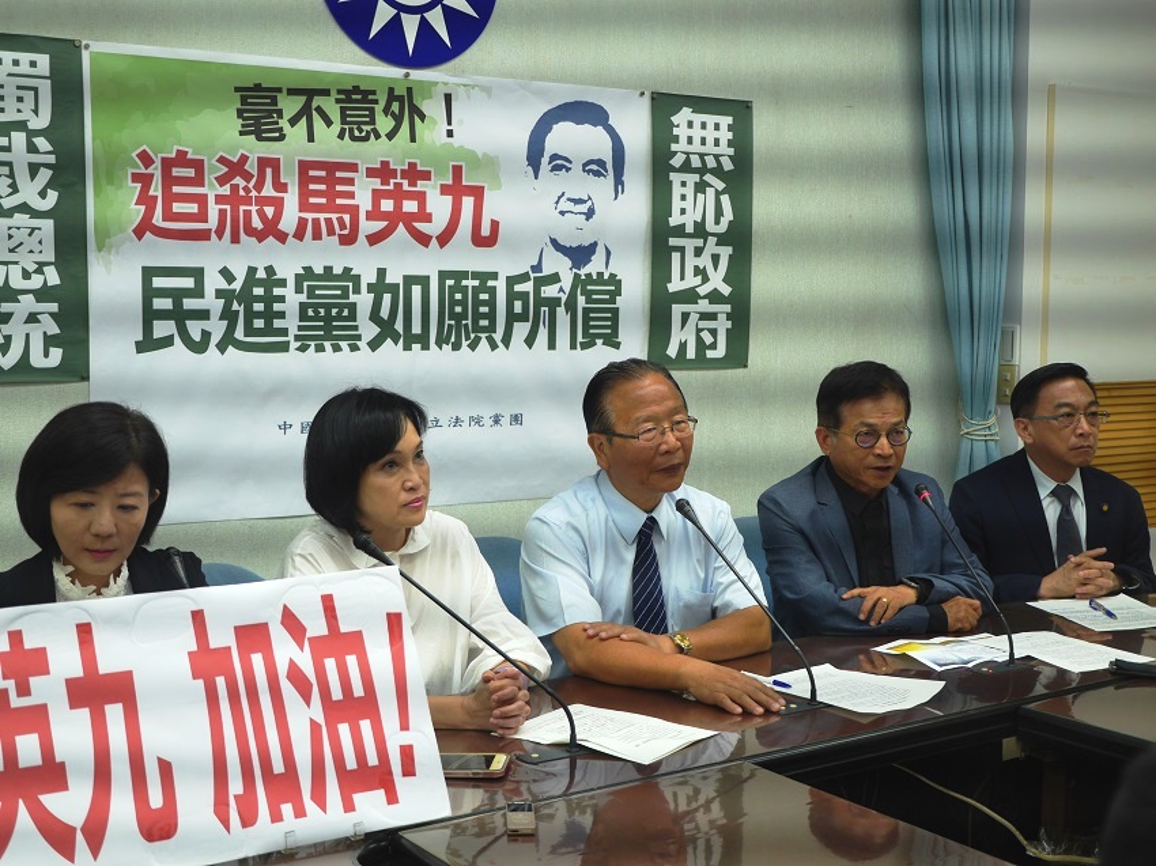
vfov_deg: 30.3
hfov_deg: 39.7
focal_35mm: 48
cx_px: 578
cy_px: 433
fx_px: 1603
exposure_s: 1/160
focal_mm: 24
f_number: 2.8
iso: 250
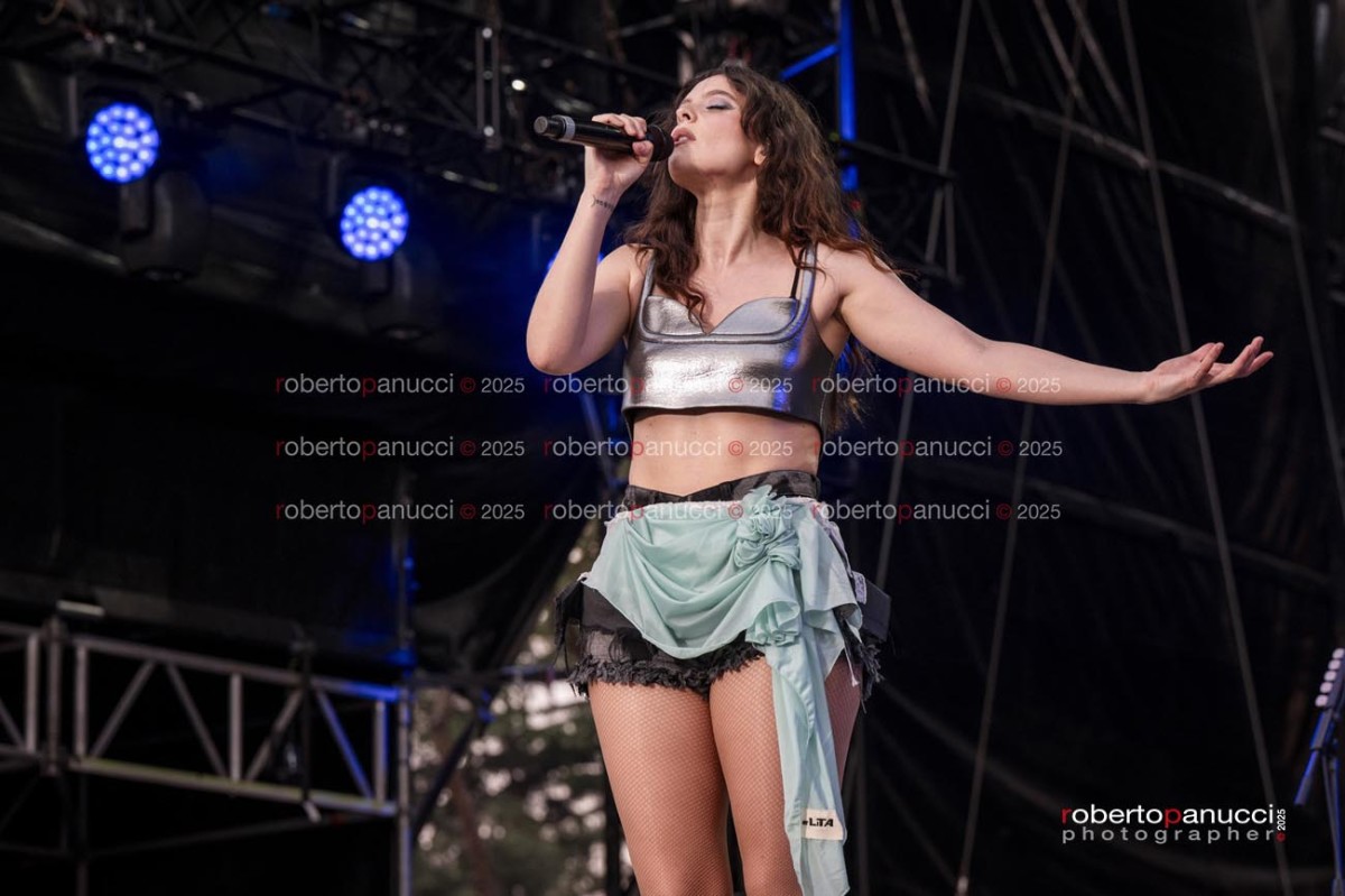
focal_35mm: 104
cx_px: 672
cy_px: 448
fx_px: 3884
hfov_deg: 19.6
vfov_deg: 13.2
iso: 1600
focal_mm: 104
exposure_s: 1/500
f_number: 5.6
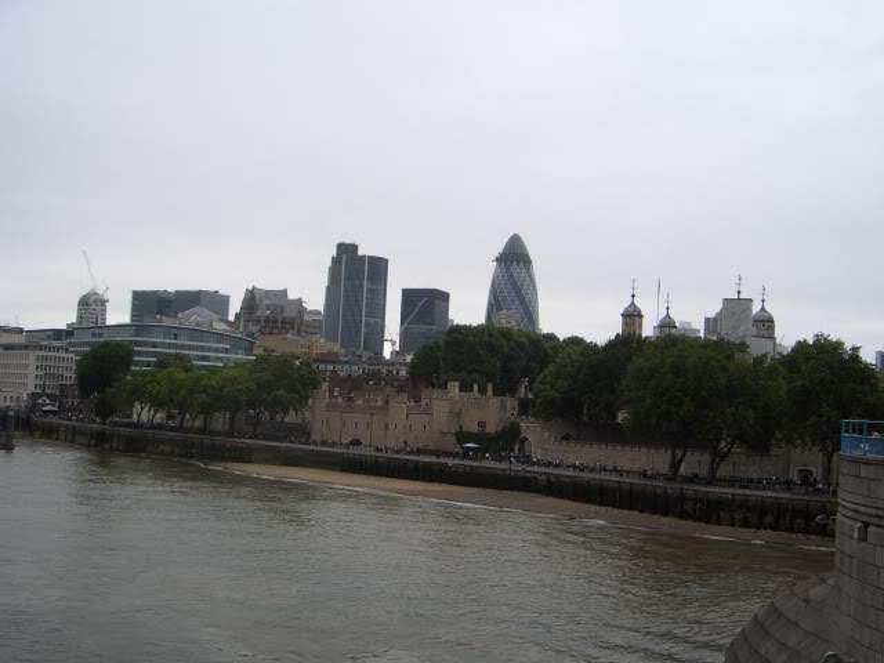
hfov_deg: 47.9
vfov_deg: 36.8
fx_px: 996
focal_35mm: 39
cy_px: 332
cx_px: 442
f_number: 4.8
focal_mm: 8
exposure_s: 1/250
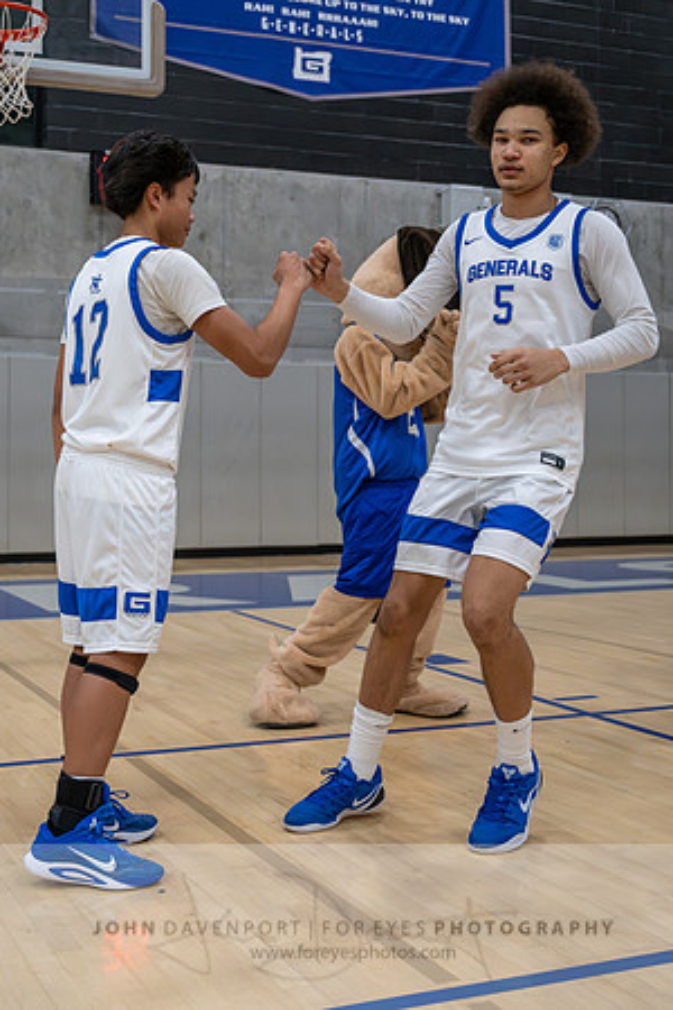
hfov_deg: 27.9
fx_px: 1351
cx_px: 256
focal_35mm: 48
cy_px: 431
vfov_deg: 40.9
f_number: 2.8
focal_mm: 28
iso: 4000
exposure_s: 1/1000
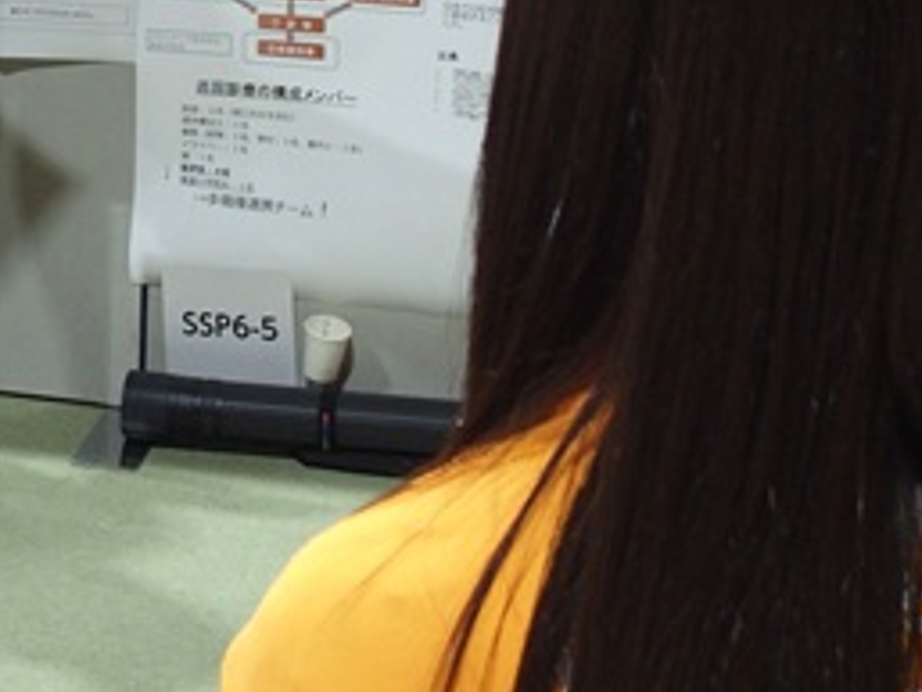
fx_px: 2878
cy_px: -346
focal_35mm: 108
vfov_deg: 13.0
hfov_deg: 17.9
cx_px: 81
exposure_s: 1/30
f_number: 2.8
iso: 320
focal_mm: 7.4
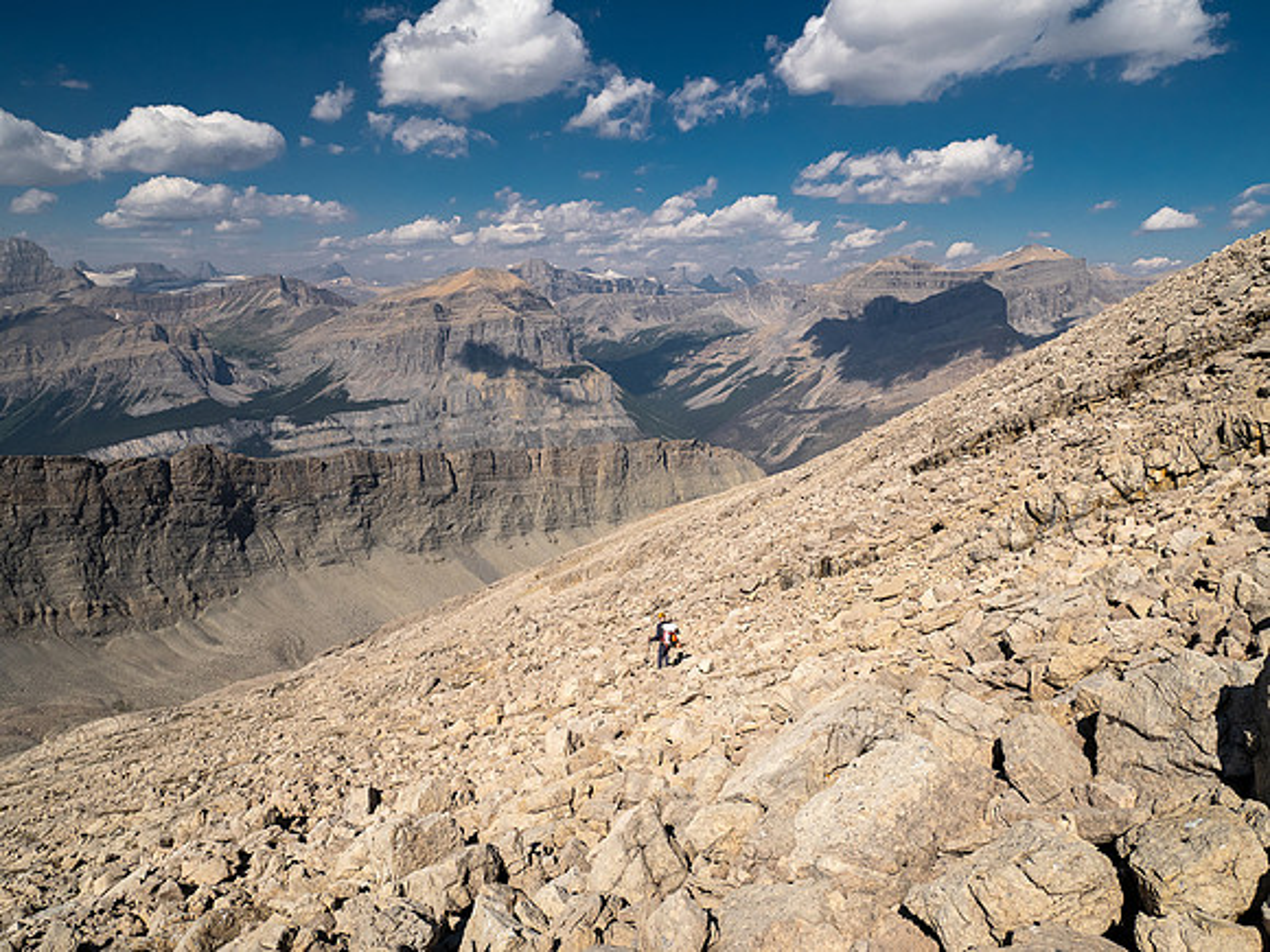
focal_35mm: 24
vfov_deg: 56.8
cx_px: 635
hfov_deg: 71.6
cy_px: 476
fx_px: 881
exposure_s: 1/500
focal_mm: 12
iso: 200
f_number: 8
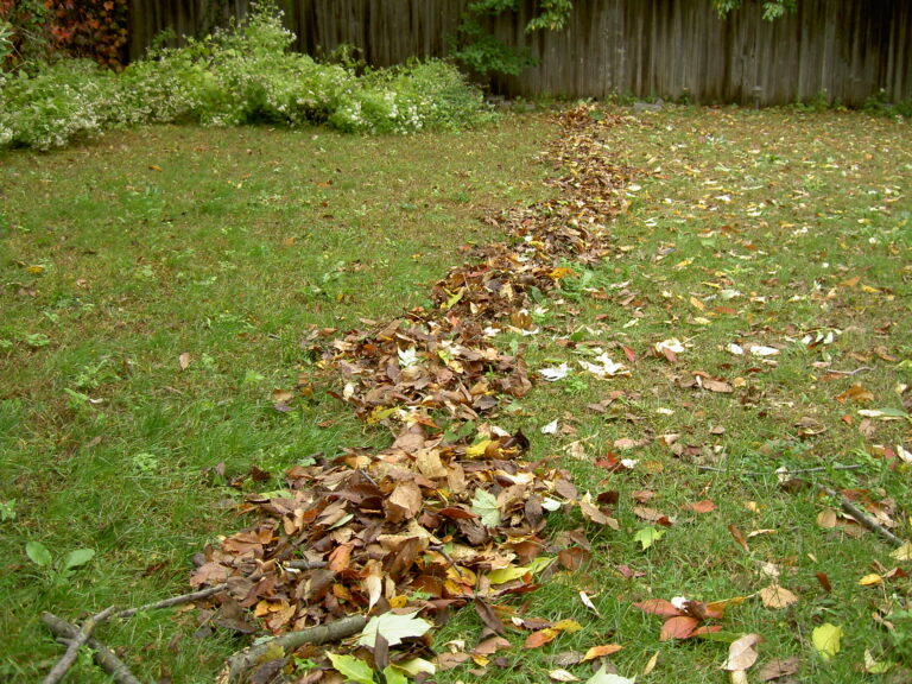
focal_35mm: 39
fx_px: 1028
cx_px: 456
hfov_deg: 47.9
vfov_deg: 36.8
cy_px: 342
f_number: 2.8
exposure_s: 1/50.3
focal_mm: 8
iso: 100
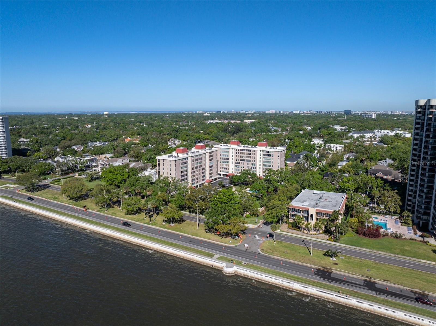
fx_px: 302
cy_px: 163
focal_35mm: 24
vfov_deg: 56.7
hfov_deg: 71.6
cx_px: 218
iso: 100
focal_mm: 12.29
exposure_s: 1/3200
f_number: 2.8
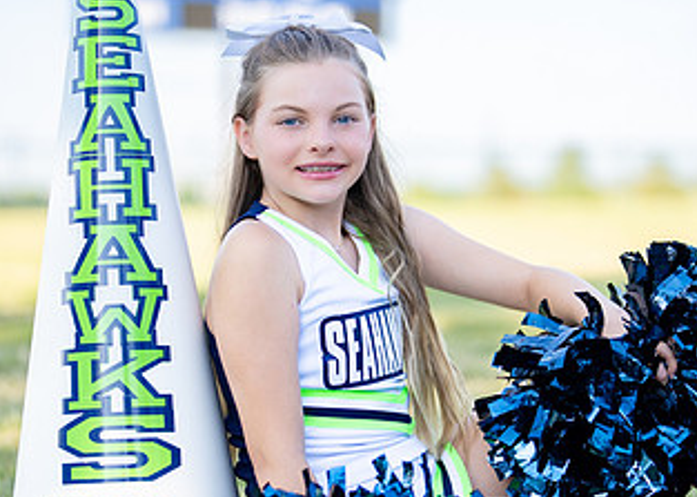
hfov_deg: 17.0
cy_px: 302
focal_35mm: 118
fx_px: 2334
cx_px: 411
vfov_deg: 12.1
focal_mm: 50
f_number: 1.2
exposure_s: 1/3200
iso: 100
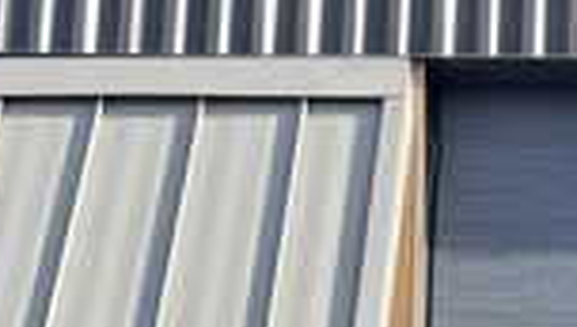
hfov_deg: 17.5
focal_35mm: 119
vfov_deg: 9.7
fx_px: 1823
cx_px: 611
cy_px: 601
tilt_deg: +10.2
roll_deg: -1.5
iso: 50
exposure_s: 1/1517
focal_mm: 5.1
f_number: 1.6
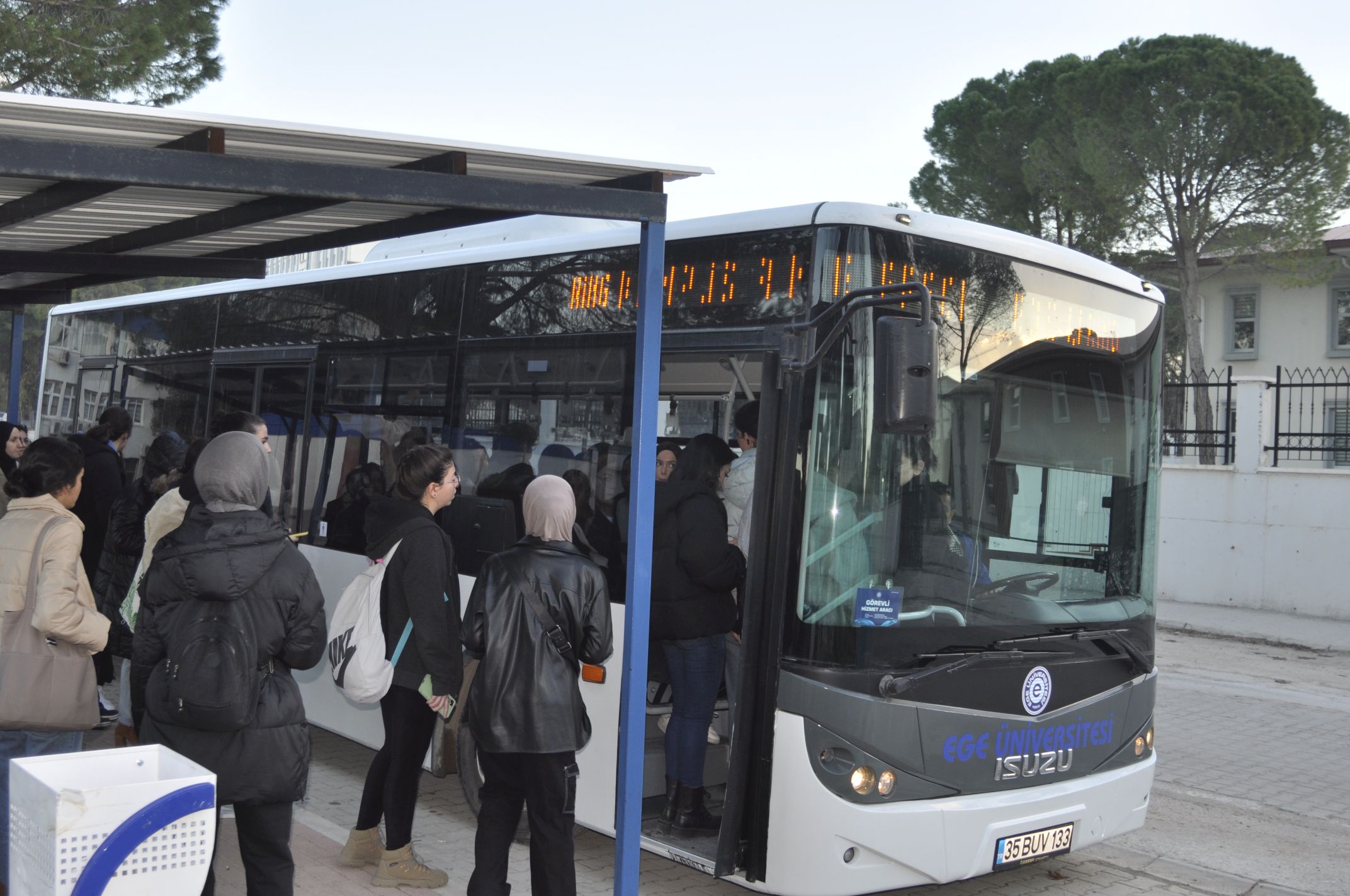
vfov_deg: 36.8
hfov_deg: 53.2
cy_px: 448
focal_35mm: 36
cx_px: 675
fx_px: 1348
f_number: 3.5
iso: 200
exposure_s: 1/160
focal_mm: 24
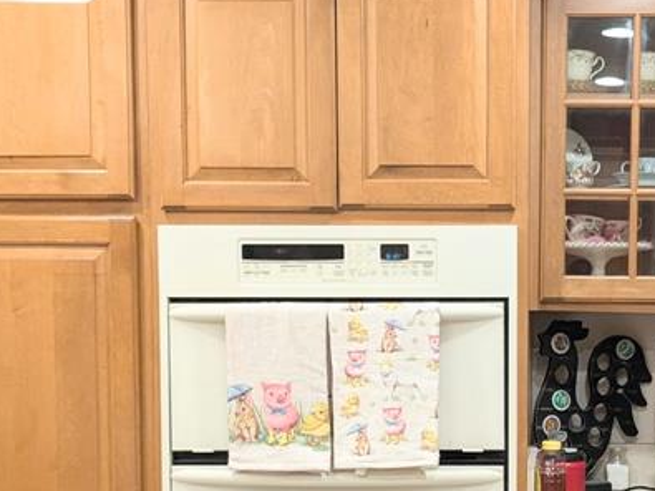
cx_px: 519
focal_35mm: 70
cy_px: 388
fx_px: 1324
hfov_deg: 27.3
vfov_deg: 20.8
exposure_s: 1/120
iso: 356
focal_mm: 4.38
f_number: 1.73
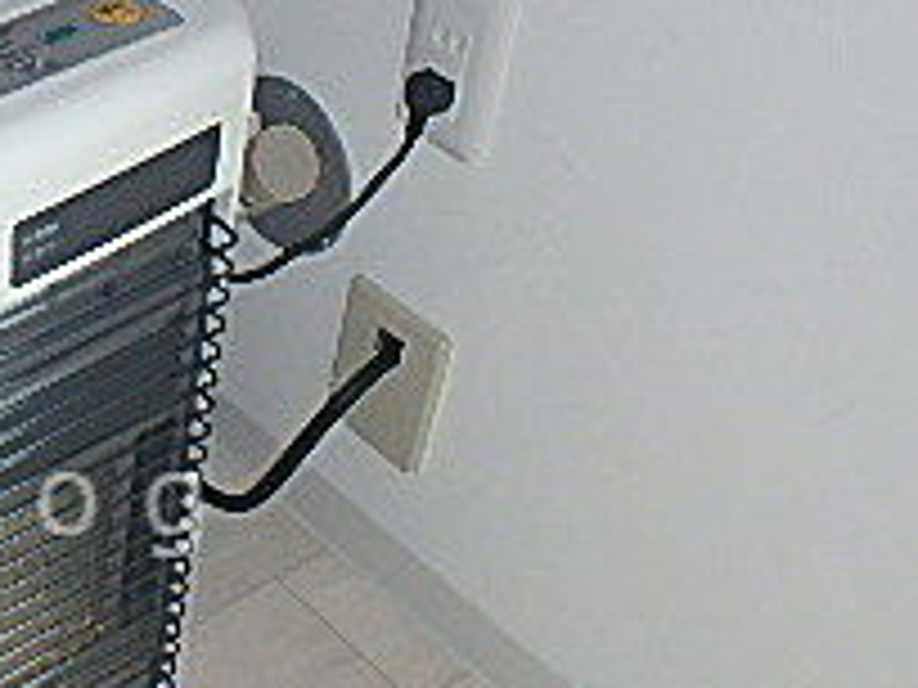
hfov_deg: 27.1
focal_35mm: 66
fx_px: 1750
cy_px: 504
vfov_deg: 22.1
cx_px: -81
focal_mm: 3.7
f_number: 3.5
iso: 125
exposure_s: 1/30
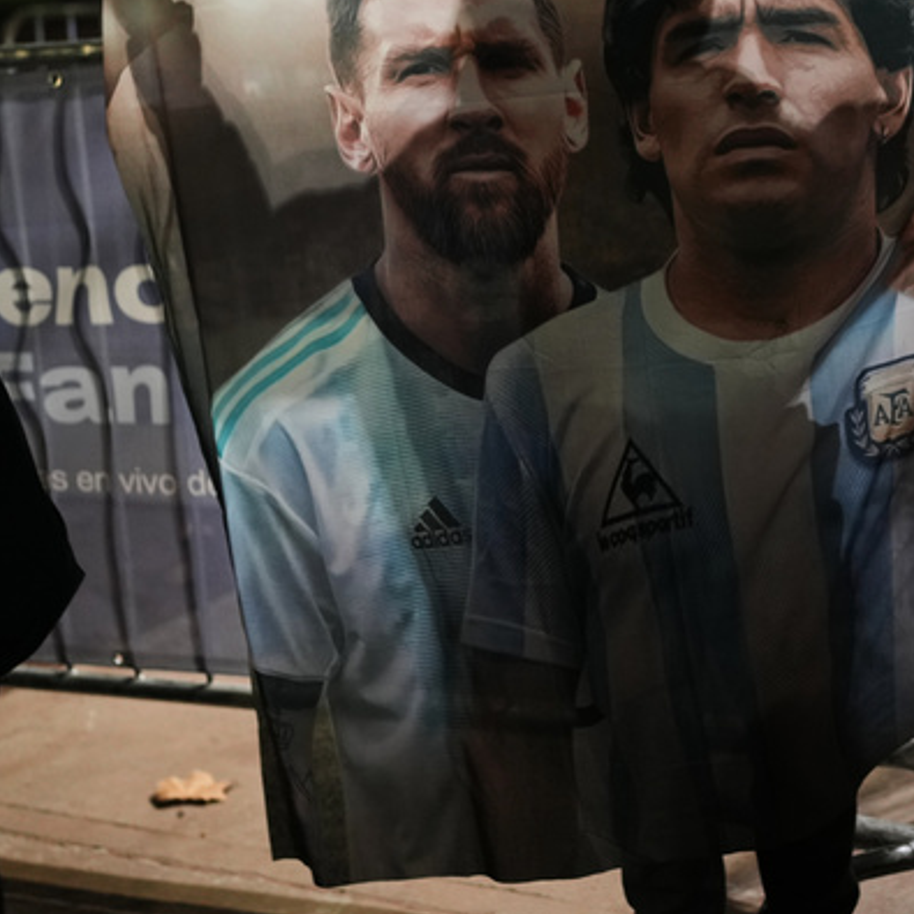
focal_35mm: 77
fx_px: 2300
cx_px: 831
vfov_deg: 22.3
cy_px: 275
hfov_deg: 21.9
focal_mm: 35
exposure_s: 1/160
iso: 1250
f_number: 1.4
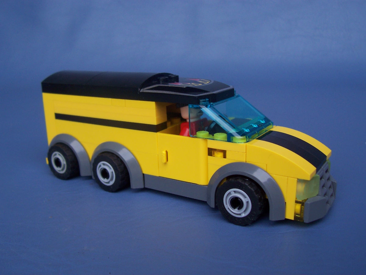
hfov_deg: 50.1
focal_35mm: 37
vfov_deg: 38.7
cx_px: 183
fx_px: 391
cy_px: 138
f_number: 2.8
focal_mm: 5.6
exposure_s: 1/350
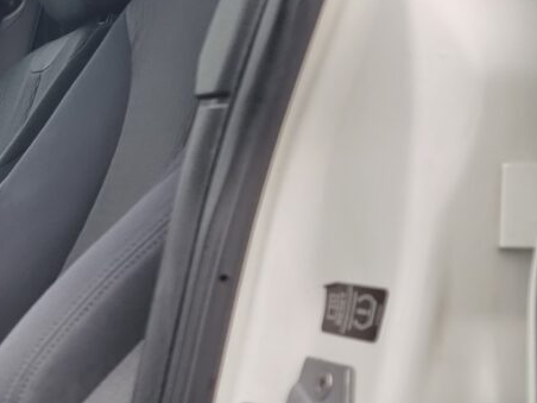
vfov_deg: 17.3
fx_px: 1319
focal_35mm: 85
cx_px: -350
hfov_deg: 19.1
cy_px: 250
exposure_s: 1/100
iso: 50
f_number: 1.8
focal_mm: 6.7
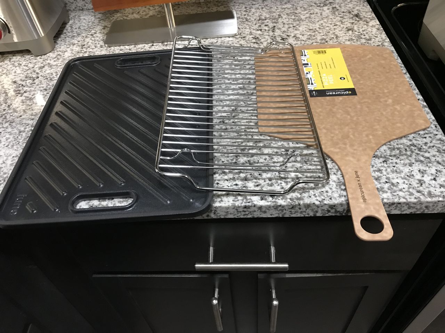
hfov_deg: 63.4
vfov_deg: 49.7
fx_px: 360
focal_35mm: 28
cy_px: 166
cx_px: 222
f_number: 1.8
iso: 100
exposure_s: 1/8
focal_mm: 3.99
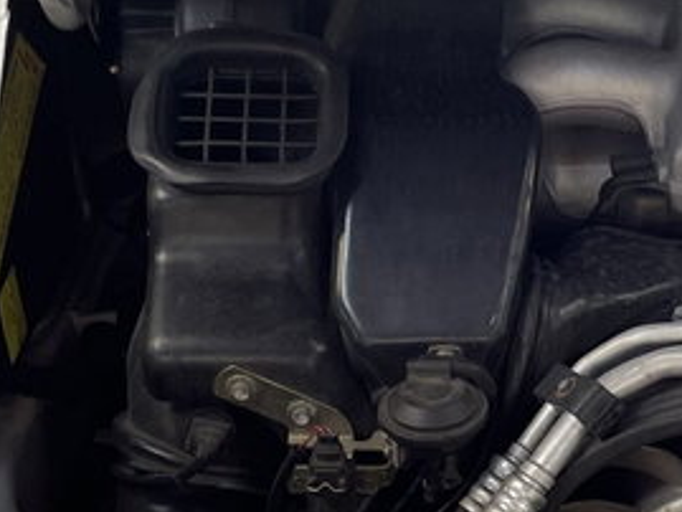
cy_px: 317
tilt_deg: -35.0
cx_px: 662
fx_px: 1951
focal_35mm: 99
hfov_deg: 19.3
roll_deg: -3.4
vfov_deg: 14.9
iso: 100
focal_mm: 4.2
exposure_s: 1/100
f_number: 1.6
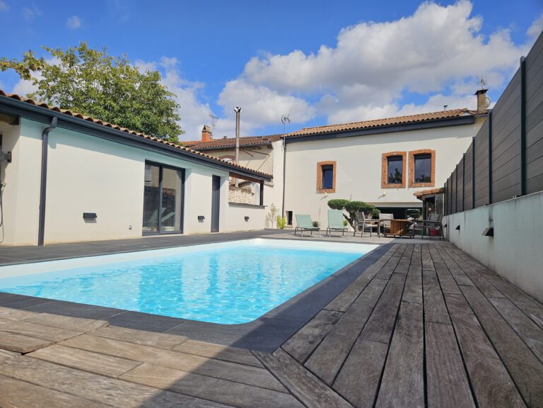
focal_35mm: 23
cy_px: 204
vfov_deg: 58.9
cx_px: 272
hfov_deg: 73.9
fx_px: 361
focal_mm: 5.4
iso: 25
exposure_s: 1/3924
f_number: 1.8
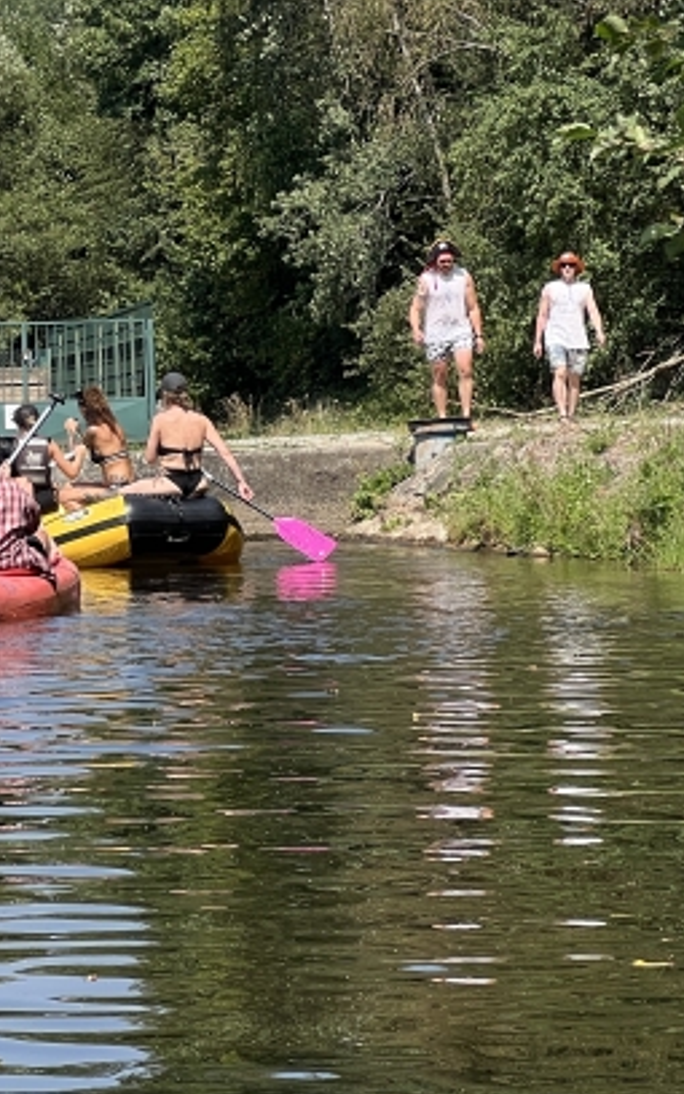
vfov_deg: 13.1
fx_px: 4772
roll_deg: +1.0
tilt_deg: +0.6
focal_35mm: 160
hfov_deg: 8.1
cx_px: -231
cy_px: 461
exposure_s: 1/506
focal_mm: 9
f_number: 2.8
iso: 32
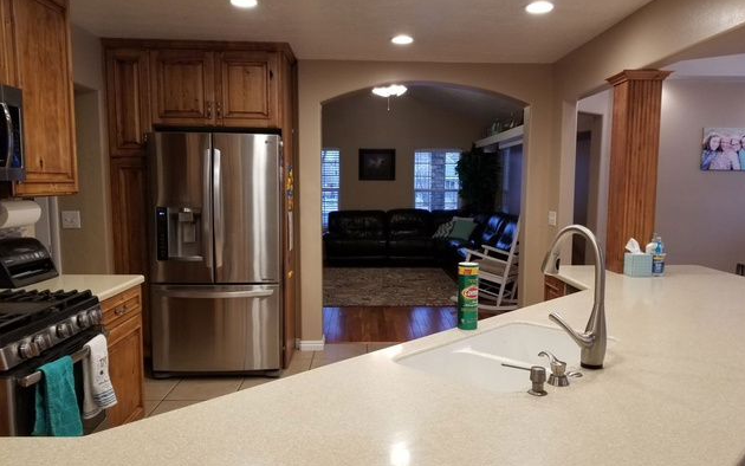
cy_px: 260
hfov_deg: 66.5
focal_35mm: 28
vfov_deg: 44.5
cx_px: 377
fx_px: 569
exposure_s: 1/60
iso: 100
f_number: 1.7
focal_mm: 4.3
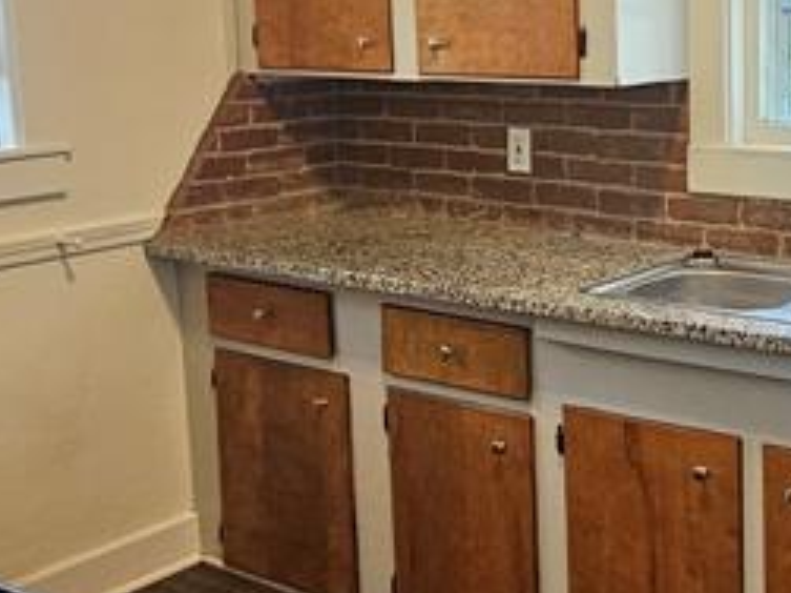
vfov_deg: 27.4
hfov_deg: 34.6
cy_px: 218
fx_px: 1211
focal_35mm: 53
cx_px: 681
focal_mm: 2.2
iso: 250
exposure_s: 1/60
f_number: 2.2
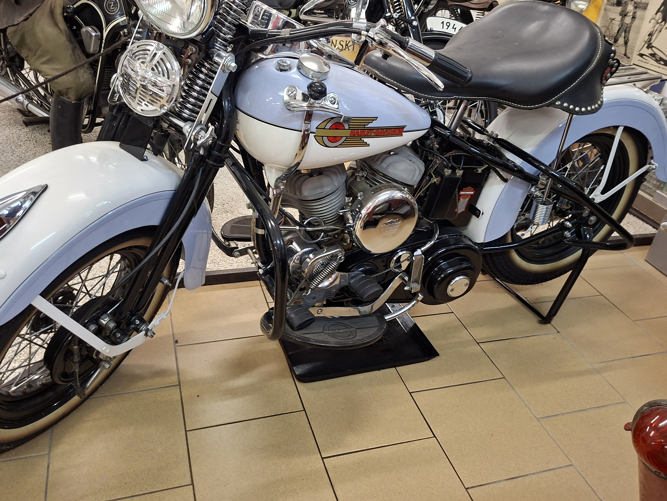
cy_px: 218
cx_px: 310
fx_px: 559
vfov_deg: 48.1
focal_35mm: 29
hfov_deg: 61.6
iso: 320
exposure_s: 1/50
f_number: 1.8
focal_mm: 5.54
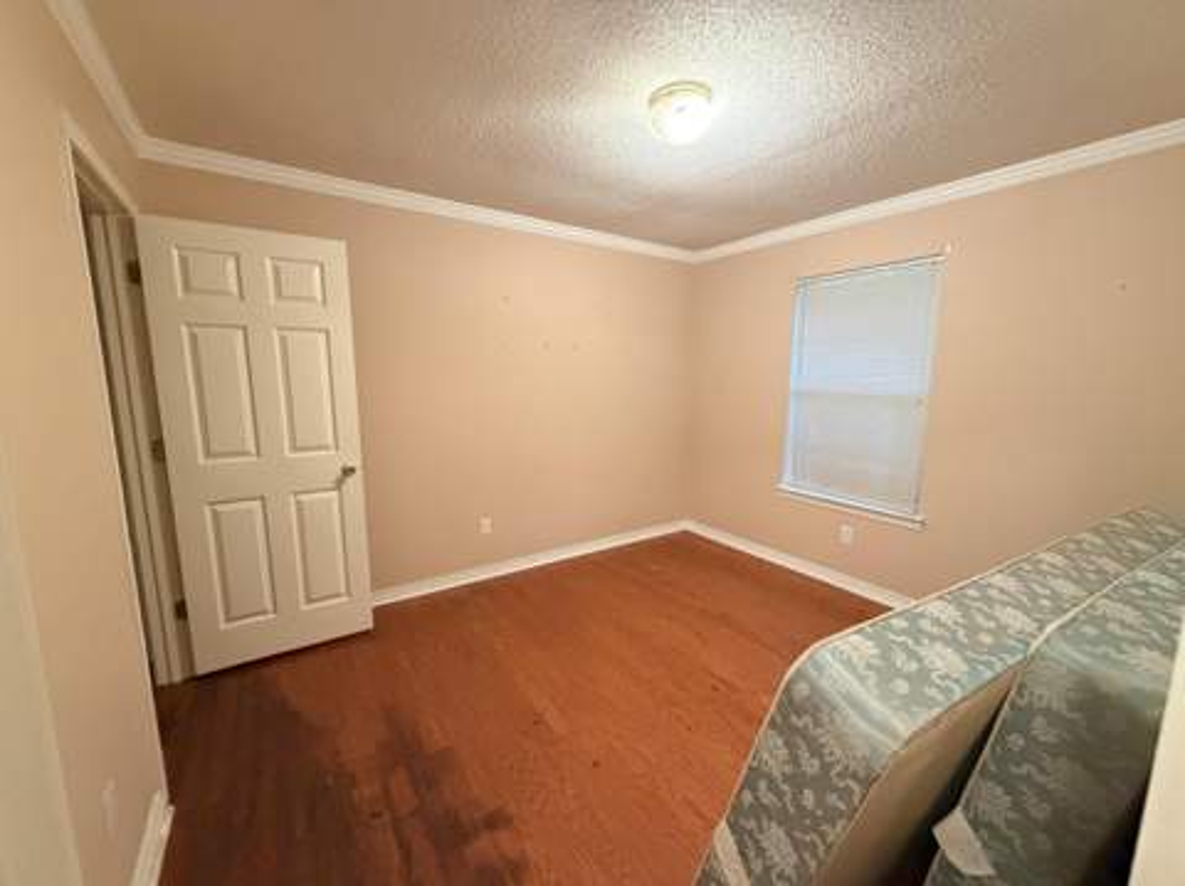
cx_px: 592
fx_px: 479
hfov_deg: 102.1
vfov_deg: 85.6
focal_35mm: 14
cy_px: 443
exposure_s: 1/60
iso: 800
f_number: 2.2
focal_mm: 2.22
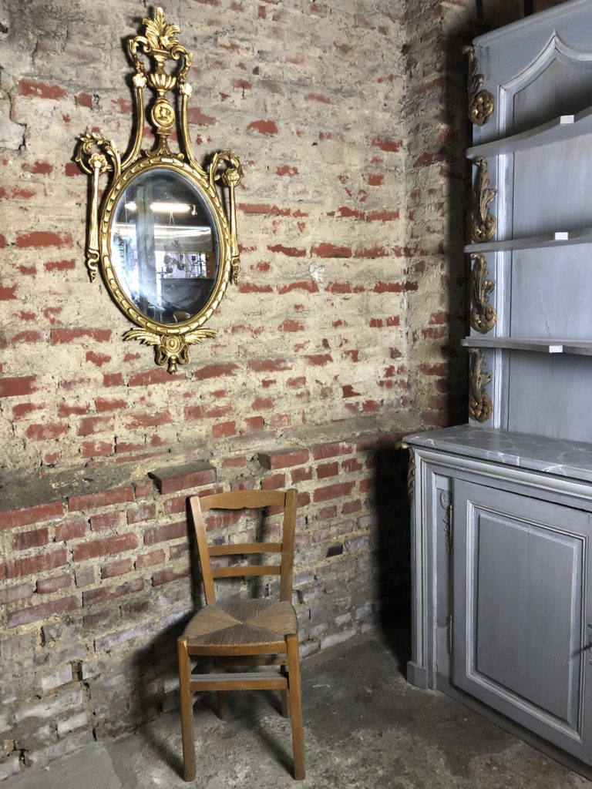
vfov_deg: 63.4
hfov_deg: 49.7
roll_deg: +2.4
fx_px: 638
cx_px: 296
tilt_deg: -9.5
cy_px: 394
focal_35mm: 28
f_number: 1.8
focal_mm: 4
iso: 100
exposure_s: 1/9
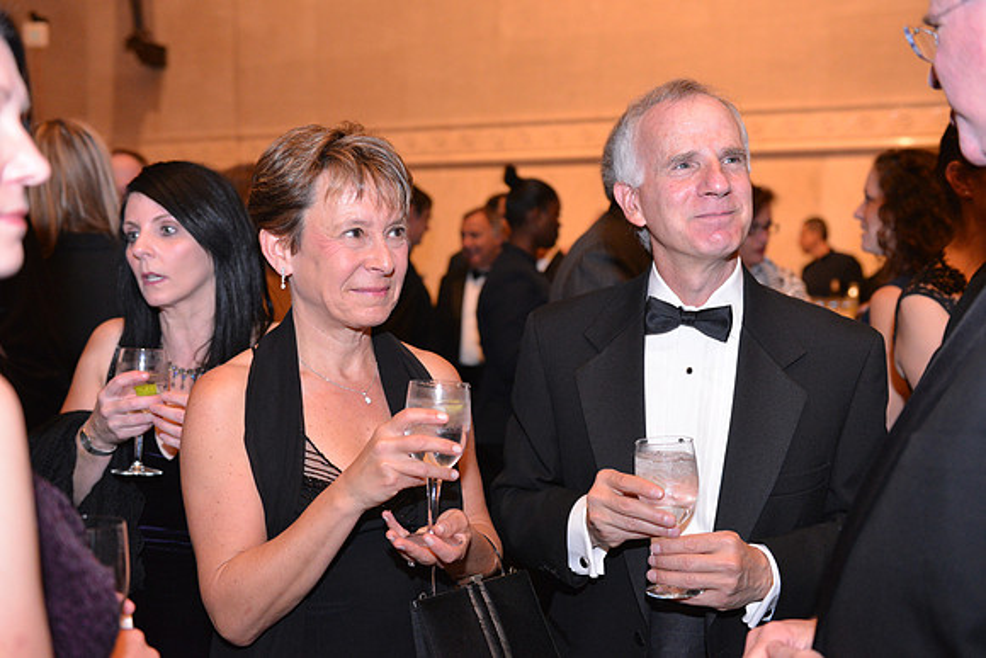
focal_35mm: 40
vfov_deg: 33.4
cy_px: 329
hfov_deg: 48.4
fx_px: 1096
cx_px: 493
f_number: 3.2
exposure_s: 1/60
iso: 3200
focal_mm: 40
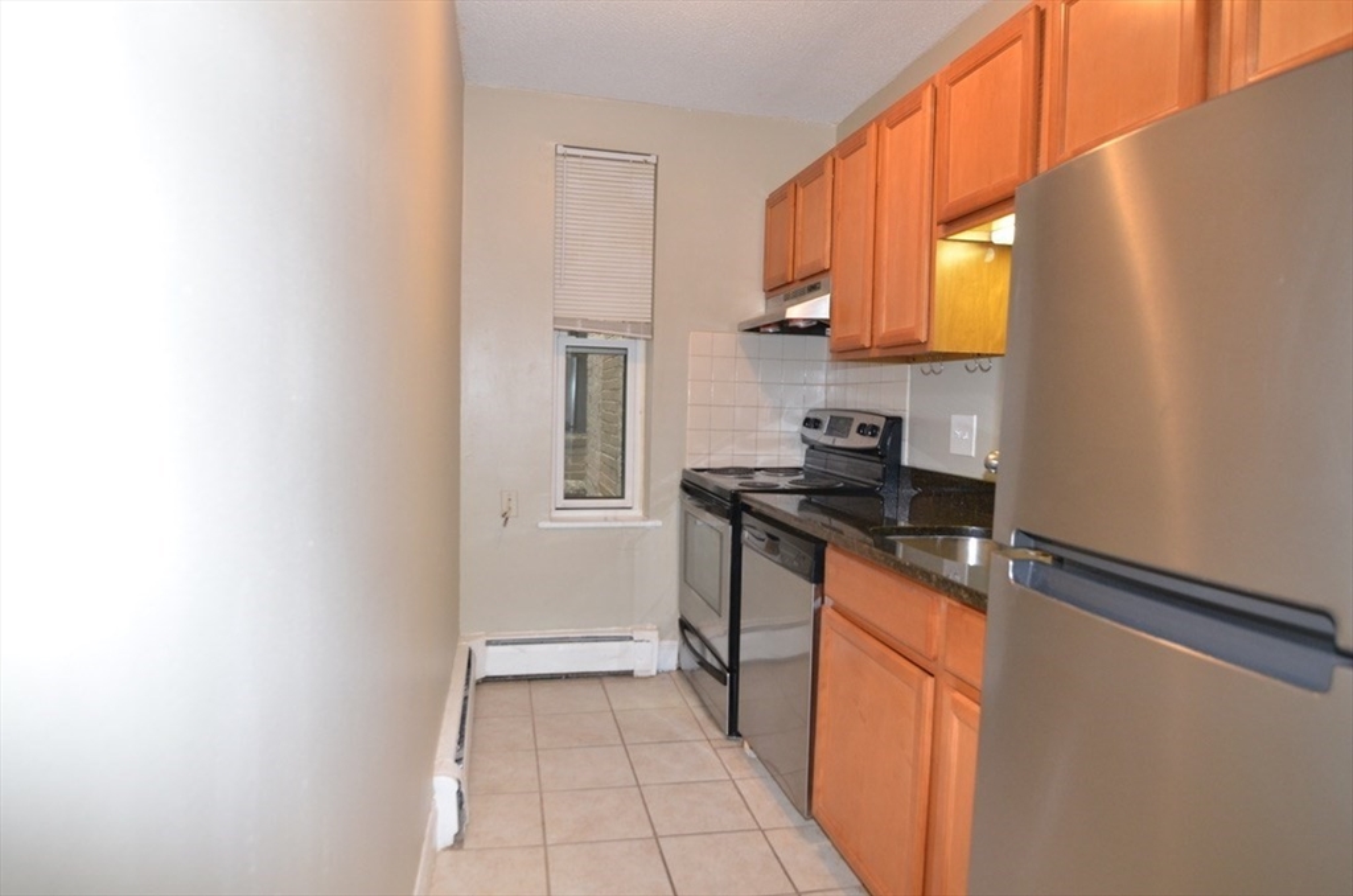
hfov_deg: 81.3
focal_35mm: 21
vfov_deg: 59.3
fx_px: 788
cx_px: 676
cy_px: 448
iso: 800
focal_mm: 14
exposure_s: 1/60
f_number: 4
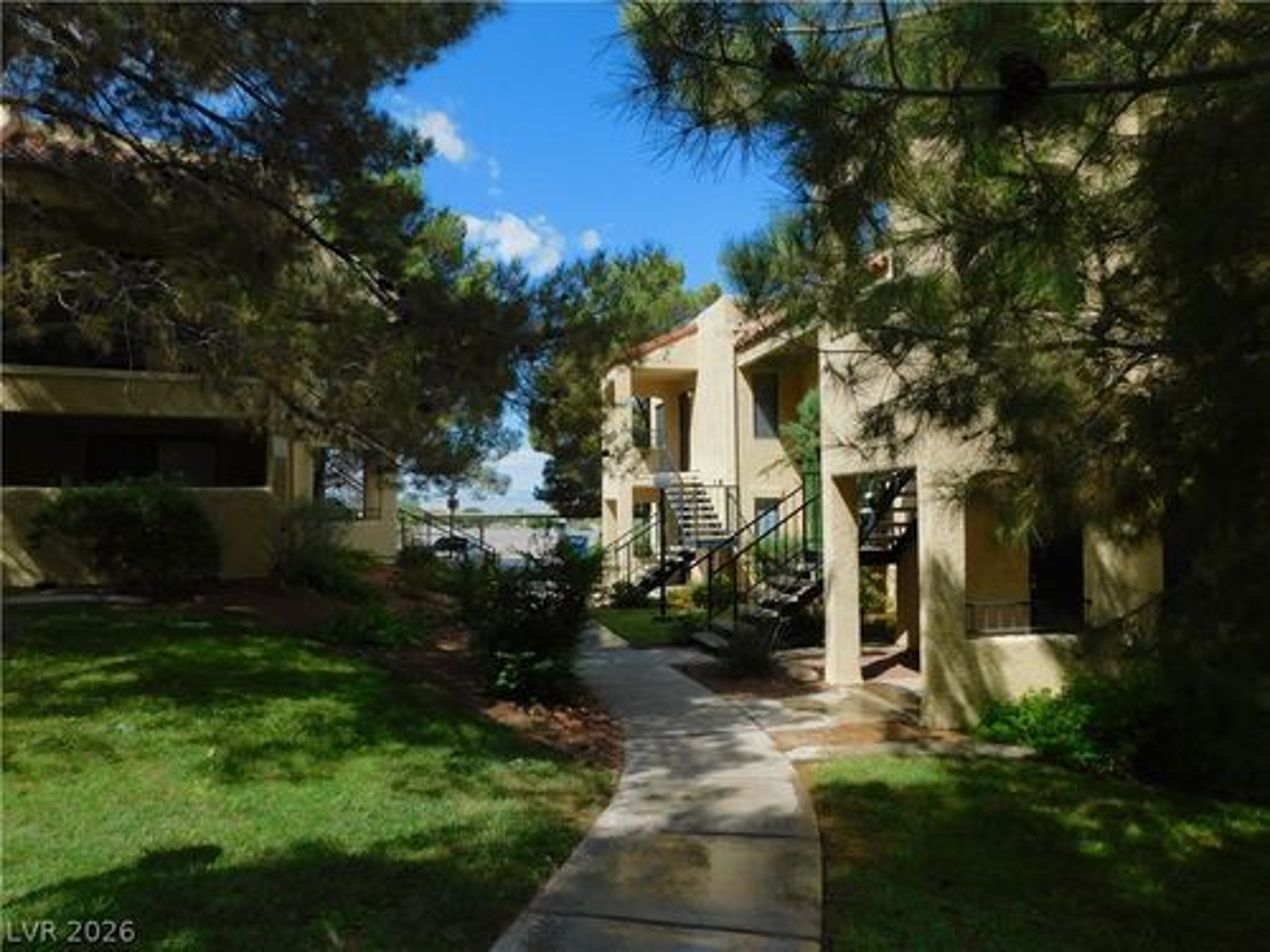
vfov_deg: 58.9
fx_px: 844
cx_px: 635
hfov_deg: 73.9
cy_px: 476
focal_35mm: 23
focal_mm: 4
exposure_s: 1/400
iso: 125
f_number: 6
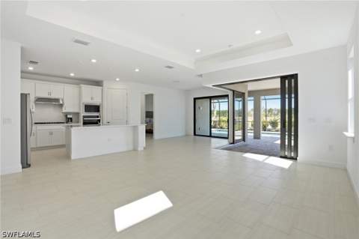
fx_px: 159
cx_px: 180
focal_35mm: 16
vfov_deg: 73.6
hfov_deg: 96.8
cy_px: 120
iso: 400
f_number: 9
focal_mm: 16
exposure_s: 1/320
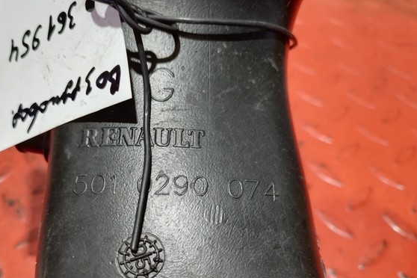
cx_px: 185
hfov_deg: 60.1
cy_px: 179
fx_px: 359
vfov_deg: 41.9
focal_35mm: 31
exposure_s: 1/100
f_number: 1.9
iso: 936
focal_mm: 6.24
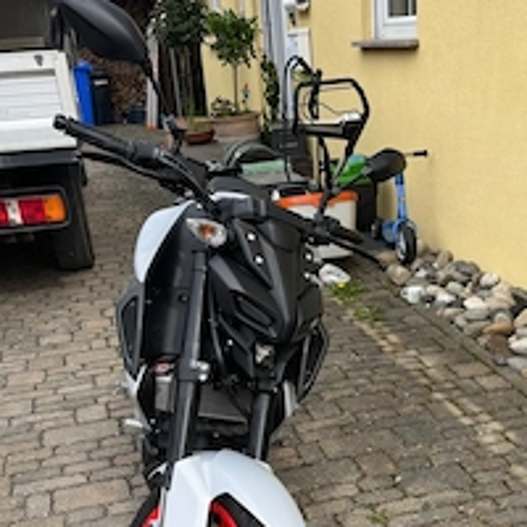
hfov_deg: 36.4
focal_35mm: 46
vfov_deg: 35.8
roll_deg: +4.3
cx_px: 350
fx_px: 792
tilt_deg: -25.7
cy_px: 408
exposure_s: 1/1279
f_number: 1.6
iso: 50
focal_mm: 5.1
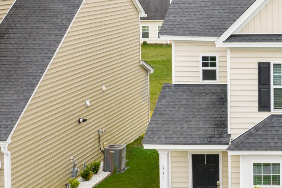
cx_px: 337
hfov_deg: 21.1
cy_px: 156
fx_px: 705
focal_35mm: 90
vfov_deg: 15.1
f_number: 2.8
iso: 100
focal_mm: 10.26
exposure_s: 1/80
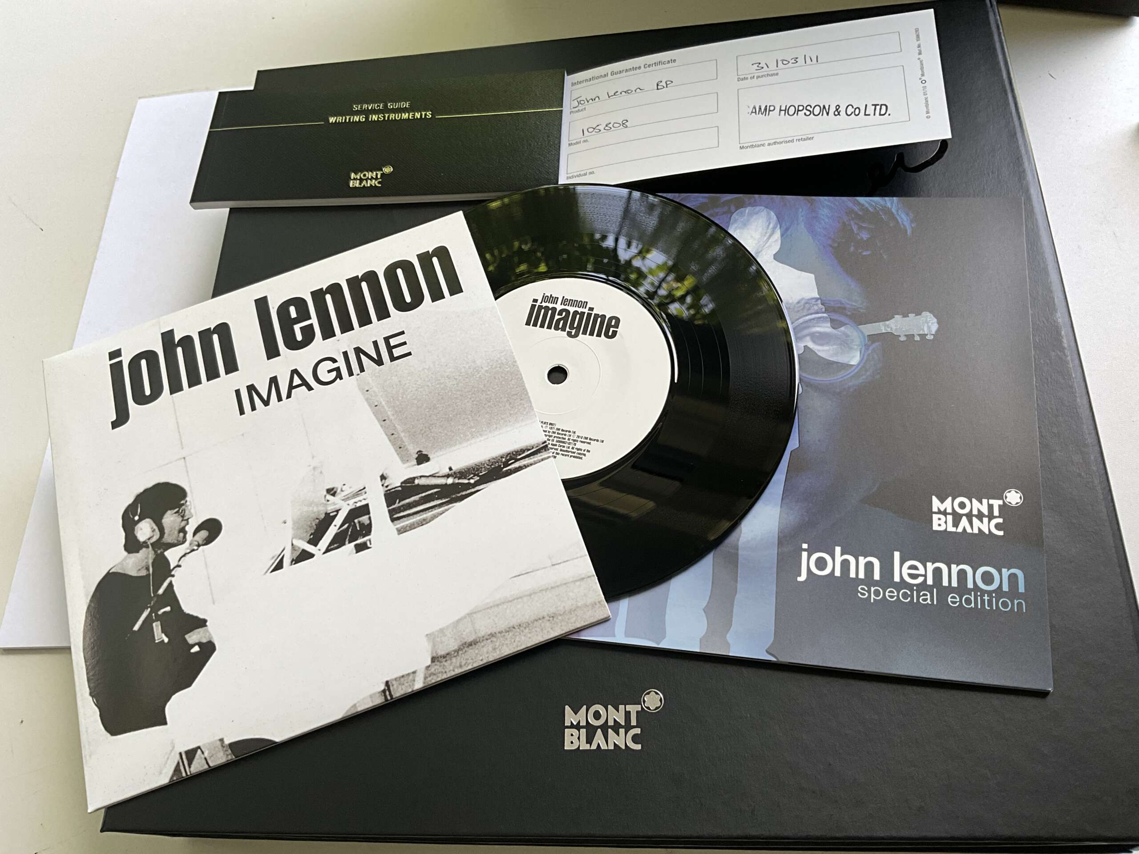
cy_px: 427
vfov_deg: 48.2
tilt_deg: -63.9
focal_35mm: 29
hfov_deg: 61.7
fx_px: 954
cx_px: 570
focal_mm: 3
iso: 50
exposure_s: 1/122
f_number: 1.8
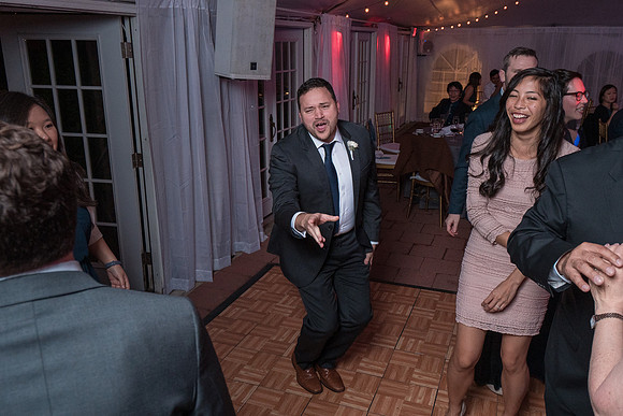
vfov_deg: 42.6
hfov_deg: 60.6
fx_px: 533
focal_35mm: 31
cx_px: 328
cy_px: 206
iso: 2000
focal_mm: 24
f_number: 5.6
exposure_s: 1/100
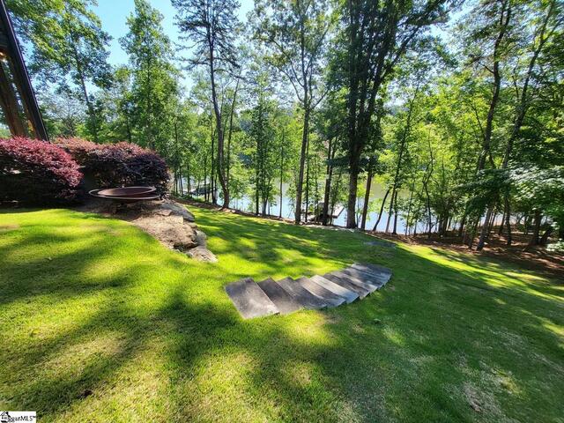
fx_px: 212
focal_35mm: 13
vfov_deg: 89.9
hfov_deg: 106.2
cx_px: 282
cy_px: 212
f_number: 2.2
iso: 32
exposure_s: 1/356
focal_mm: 1.74
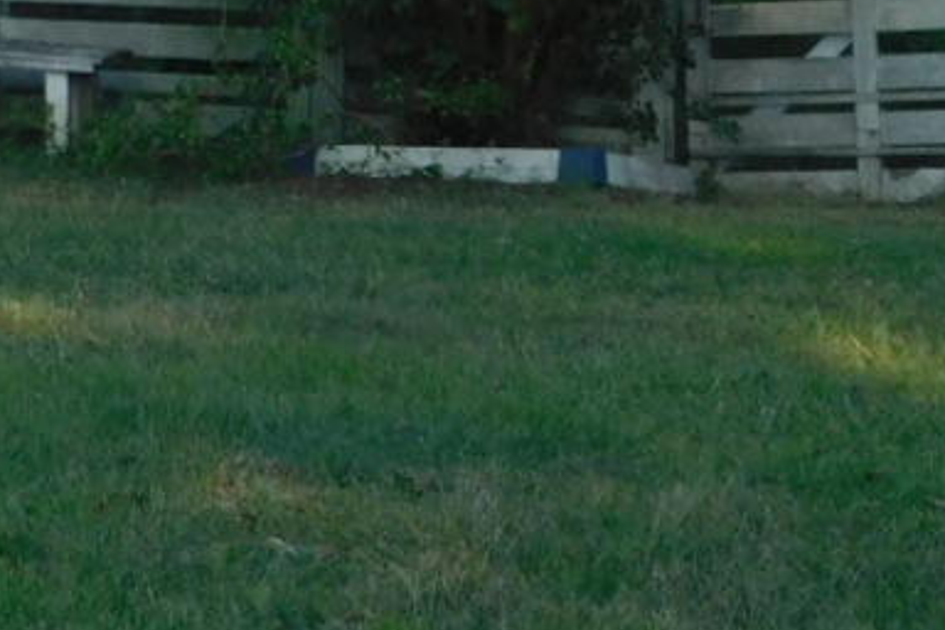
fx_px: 5118
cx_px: -600
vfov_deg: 6.8
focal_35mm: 195
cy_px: -669
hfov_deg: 10.1
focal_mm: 8
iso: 125
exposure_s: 1/200
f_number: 3.7
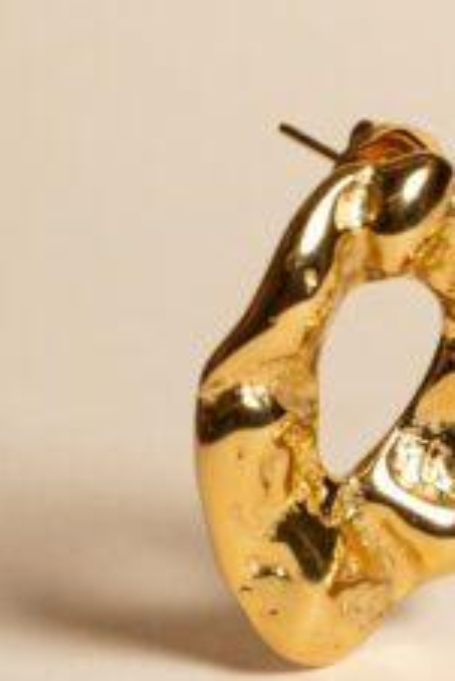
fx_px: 5659
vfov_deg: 6.9
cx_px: 660
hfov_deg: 4.6
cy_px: 0
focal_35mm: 299
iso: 1000
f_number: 11
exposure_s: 1/100
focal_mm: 75
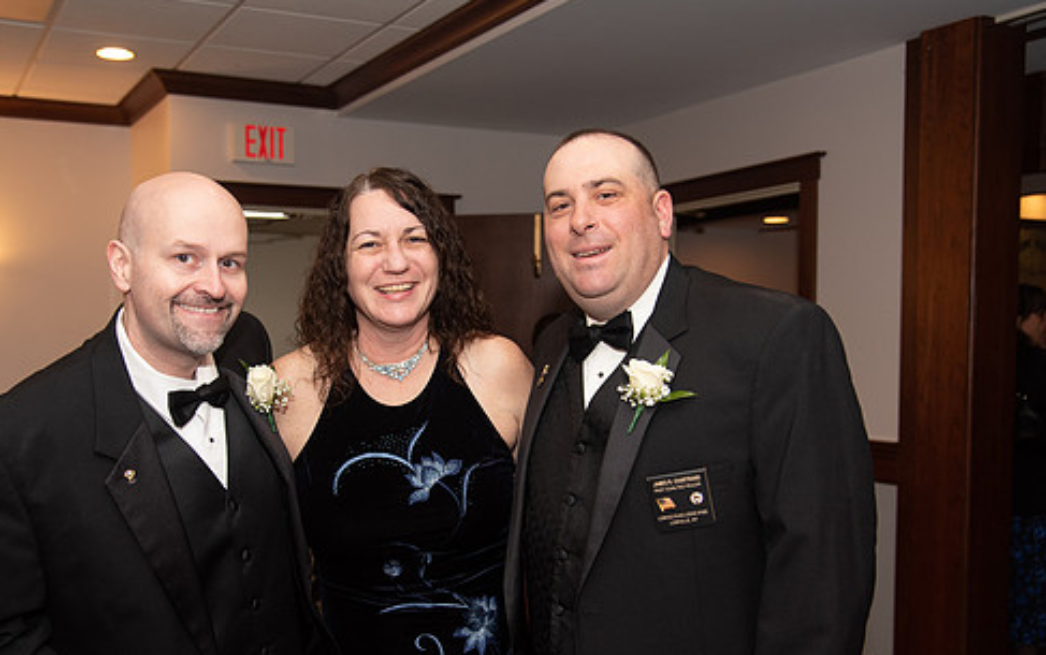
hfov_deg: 50.3
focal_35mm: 39
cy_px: 411
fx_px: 1112
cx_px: 470
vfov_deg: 32.7
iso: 800
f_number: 4
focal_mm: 32
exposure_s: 1/200
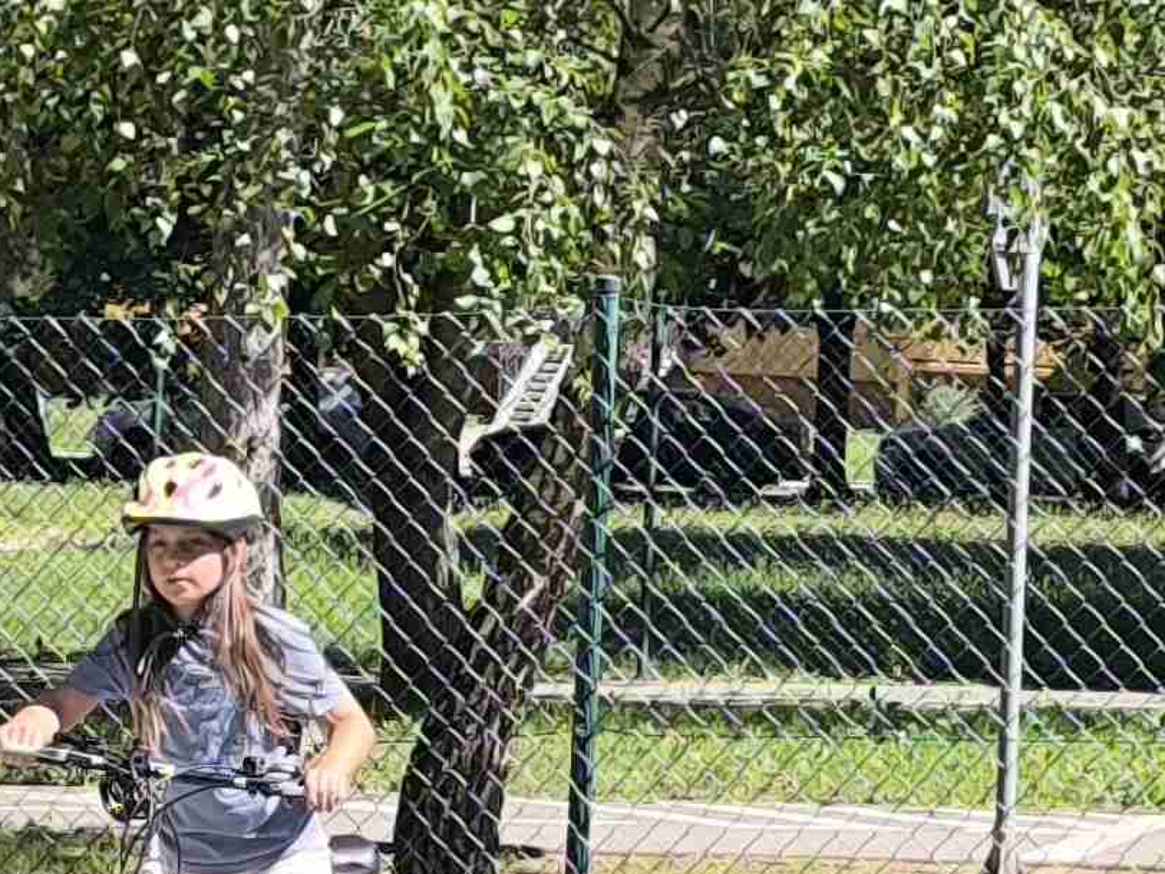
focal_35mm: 231
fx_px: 7774
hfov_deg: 8.6
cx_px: 534
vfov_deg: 6.4
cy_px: 841
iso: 50
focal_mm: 6.14
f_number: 1.65
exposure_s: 1/658
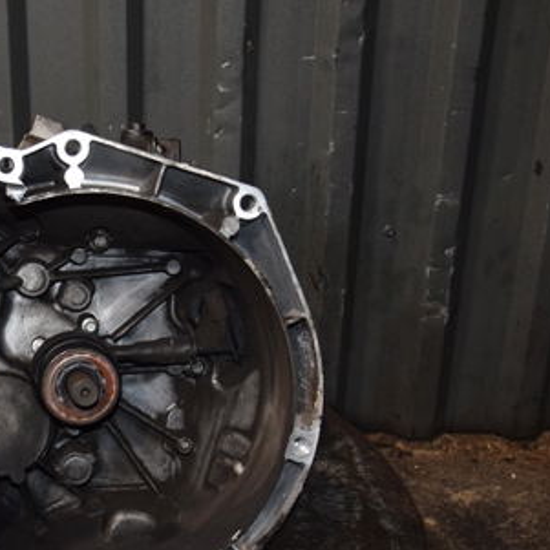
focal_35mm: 65
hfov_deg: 25.5
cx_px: 35
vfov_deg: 26.4
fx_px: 1168
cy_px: 342
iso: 800
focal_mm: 24
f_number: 5
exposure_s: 1/60
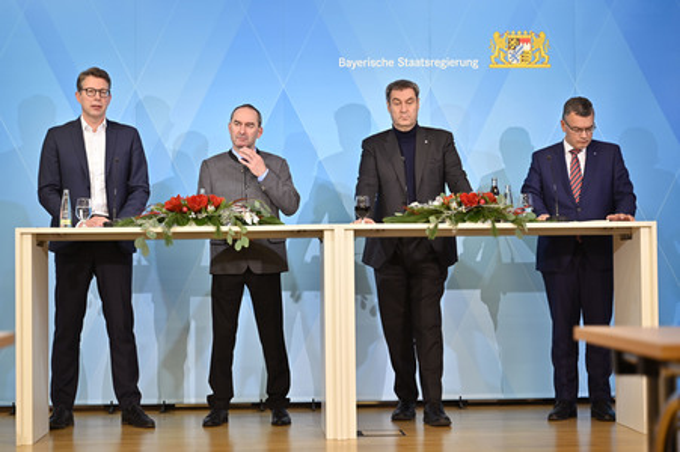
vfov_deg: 19.2
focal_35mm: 71
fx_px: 1340
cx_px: 340
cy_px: 226
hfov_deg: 28.5
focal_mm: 71
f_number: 3.5
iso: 800
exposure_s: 1/320
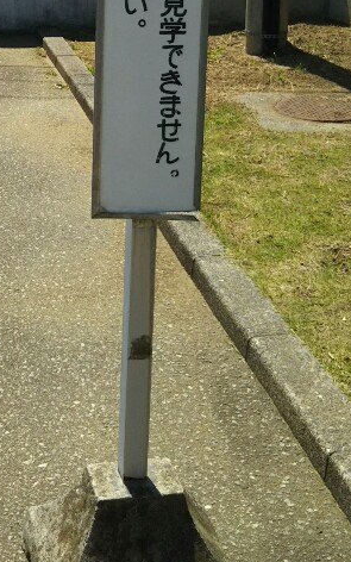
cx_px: 82
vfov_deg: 29.8
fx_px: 1010
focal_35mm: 66
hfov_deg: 19.6
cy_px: 57
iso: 25
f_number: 2.2
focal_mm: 4
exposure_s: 1/1045
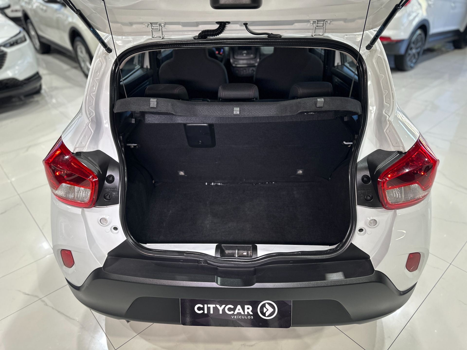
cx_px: 234
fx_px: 324
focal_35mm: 24
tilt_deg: -32.0
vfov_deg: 56.8
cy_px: 175
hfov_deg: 71.6
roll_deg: +0.7
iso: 125
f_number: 1.78
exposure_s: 1/60
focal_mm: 6.86
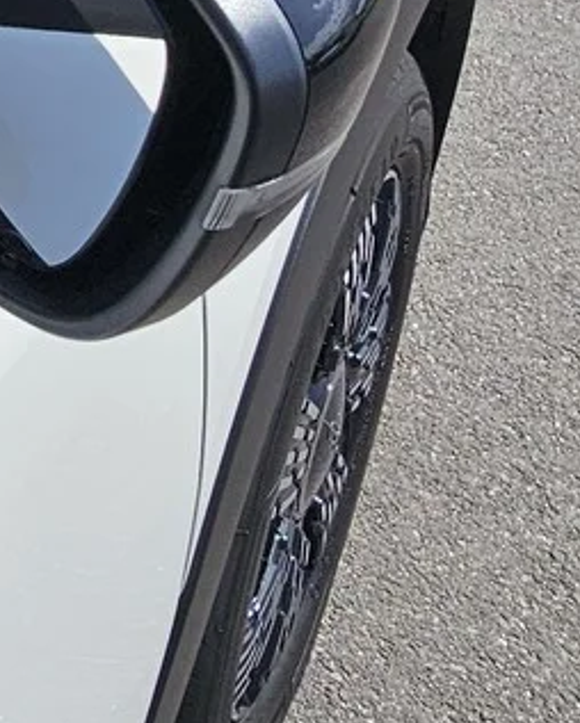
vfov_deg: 26.8
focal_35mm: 64
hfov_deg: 21.1
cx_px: -219
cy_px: -105
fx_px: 1372
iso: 50
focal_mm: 2.2
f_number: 2.2
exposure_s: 1/4268
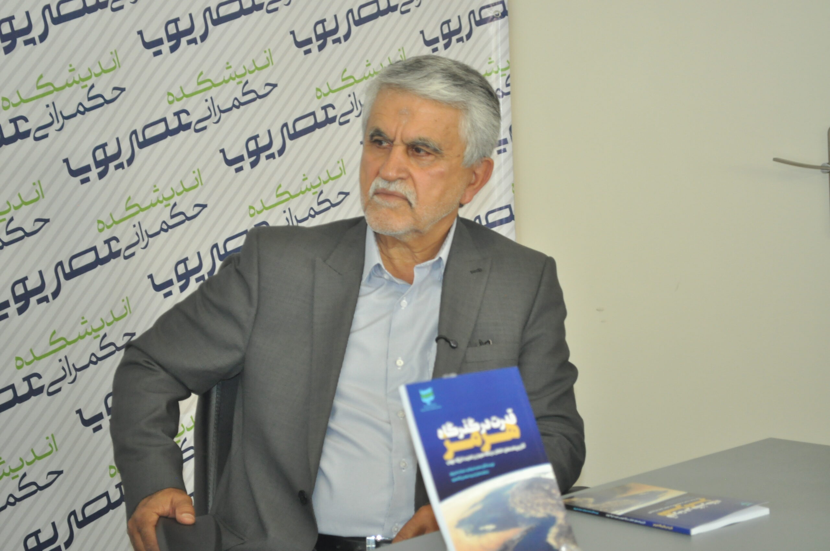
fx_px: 1900
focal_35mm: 82
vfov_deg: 16.5
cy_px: 276
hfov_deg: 24.6
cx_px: 415
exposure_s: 1/60
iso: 1000
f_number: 5.6
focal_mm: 55
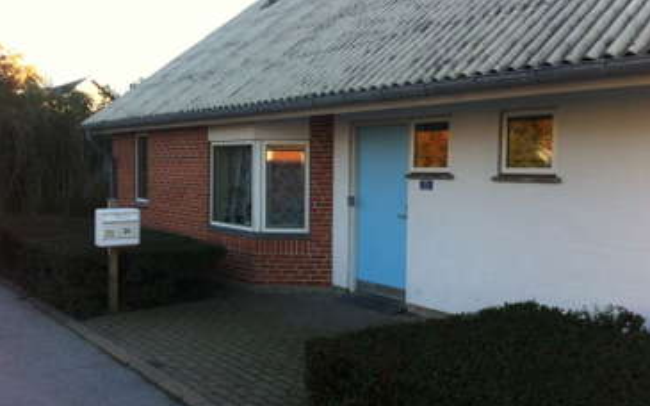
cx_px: 331
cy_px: 191
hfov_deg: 51.5
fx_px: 673
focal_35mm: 38
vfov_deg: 33.6
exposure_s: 1/127
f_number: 2.8
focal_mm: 3.85
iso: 80
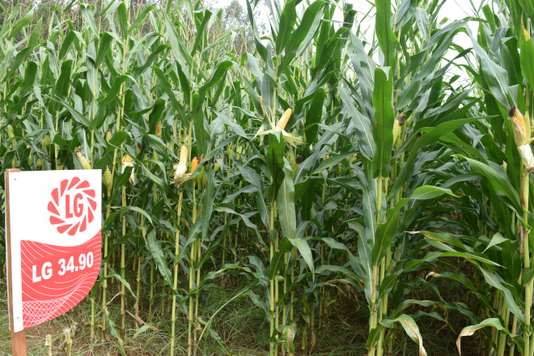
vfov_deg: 47.9
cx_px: 267
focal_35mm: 27
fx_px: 400
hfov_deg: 67.4
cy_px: 178
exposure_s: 1/250
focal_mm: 18
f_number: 8
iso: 360
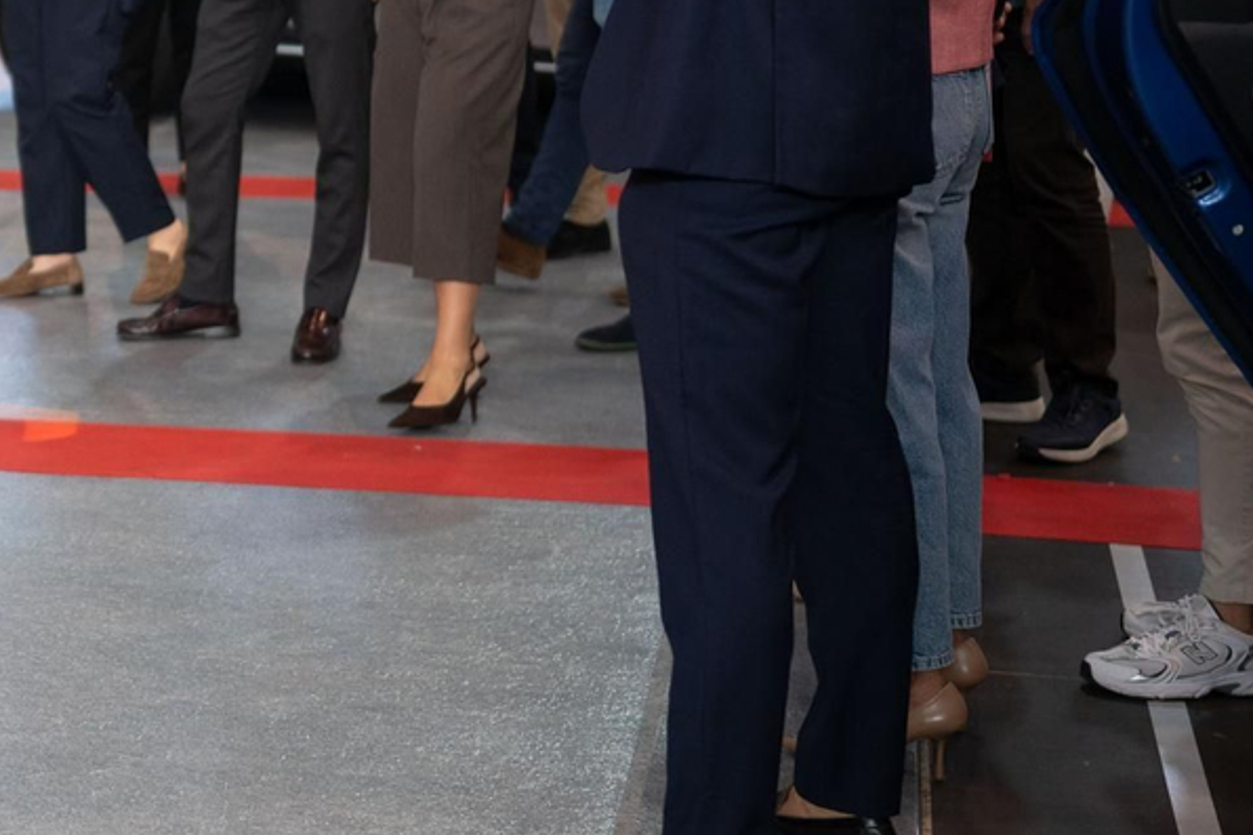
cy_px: 114
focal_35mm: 94
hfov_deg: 20.3
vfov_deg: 14.4
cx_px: -263
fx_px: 3271
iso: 320
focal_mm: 35
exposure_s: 1/320
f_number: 1.4
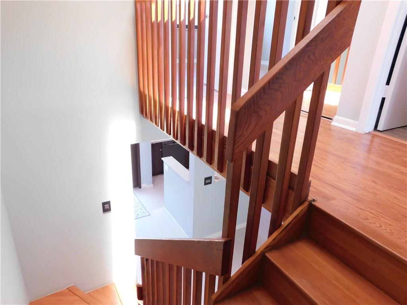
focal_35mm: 24
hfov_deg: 71.6
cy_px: 152
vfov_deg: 56.8
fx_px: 282
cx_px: 204
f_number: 3
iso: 280
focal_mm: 4.1
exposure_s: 1/30
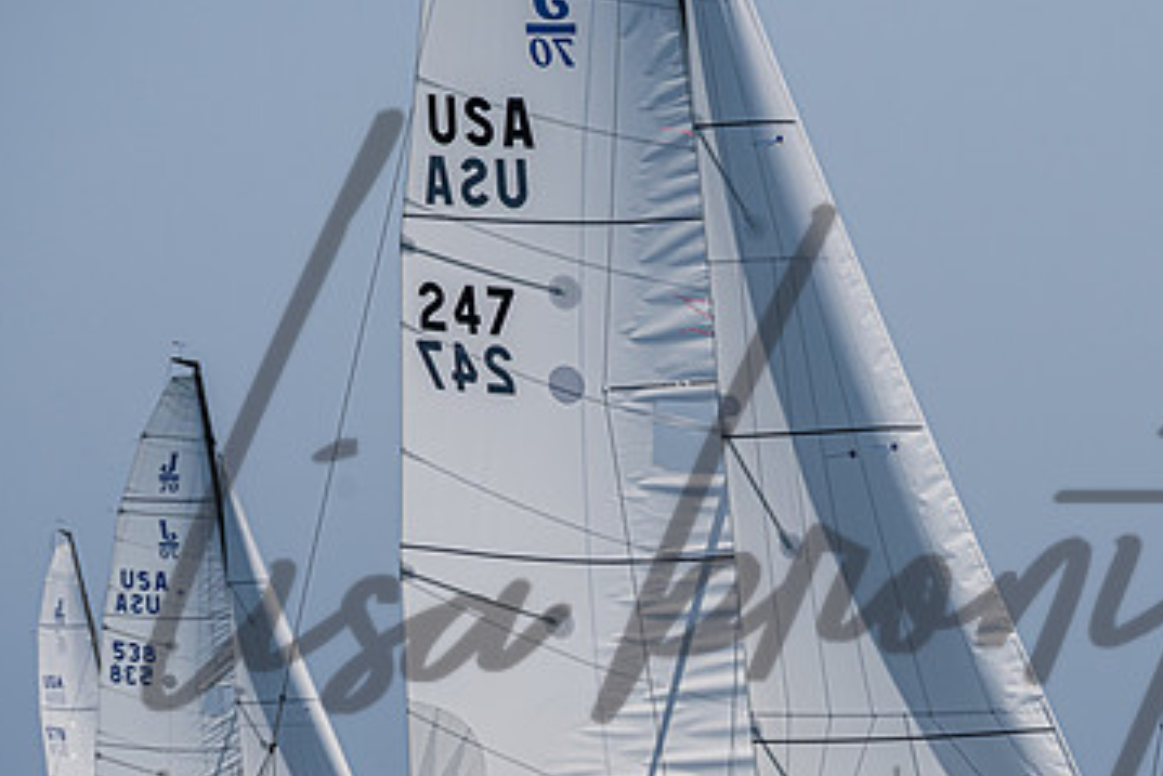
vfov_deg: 2.6
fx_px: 17128
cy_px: 429
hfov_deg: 3.9
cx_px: 779
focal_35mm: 530
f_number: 8
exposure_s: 1/2000
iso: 400
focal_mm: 260
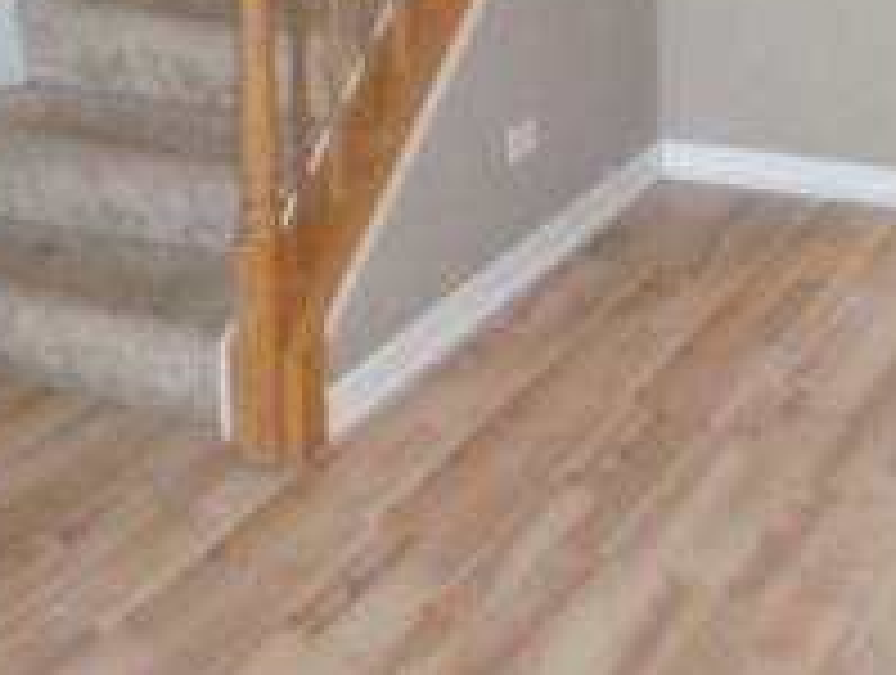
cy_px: -207
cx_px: 513
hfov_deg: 25.3
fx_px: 1997
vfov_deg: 17.9
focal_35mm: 77
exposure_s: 1/60
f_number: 2.5
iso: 800
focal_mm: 4.3
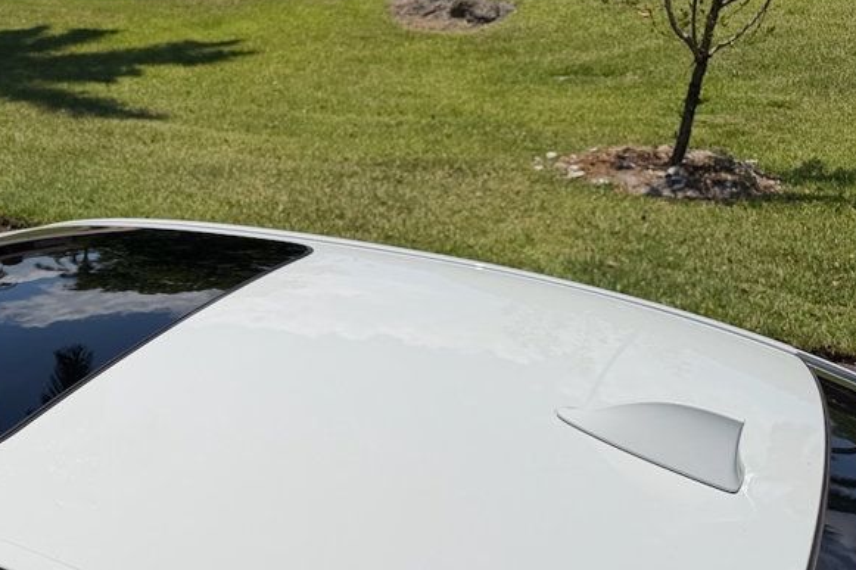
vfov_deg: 29.8
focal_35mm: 44
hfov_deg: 42.1
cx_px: 147
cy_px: 452
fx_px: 1046
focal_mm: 6.76
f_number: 1.78
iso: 80
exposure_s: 1/17544
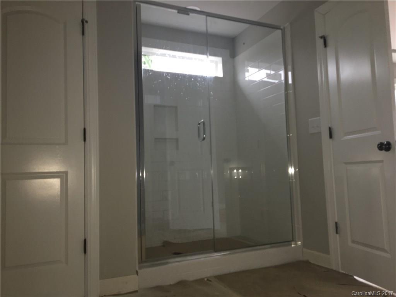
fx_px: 332
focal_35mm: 29
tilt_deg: +5.0
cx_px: 198
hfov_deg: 61.7
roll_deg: +1.7
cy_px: 148
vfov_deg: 48.2
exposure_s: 1/16
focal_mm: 4.15
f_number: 2.2
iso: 64
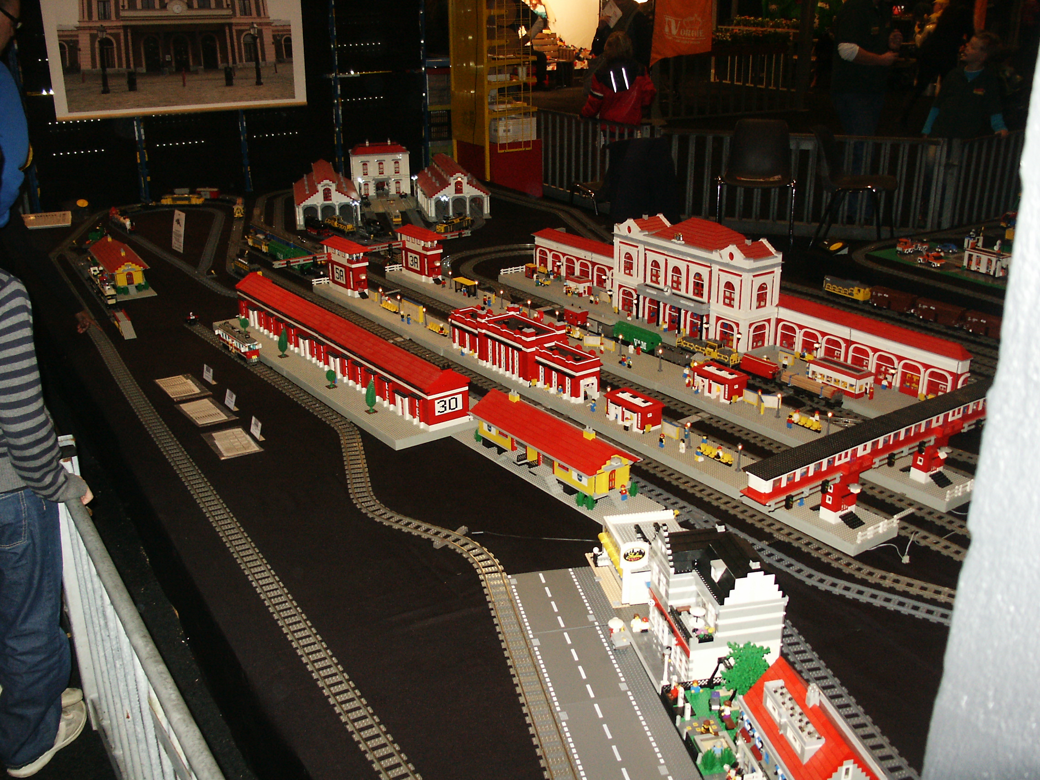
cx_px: 520
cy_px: 390
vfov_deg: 40.7
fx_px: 1052
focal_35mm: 35
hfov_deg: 52.6
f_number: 3
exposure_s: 1/45
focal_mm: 7.18
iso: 200
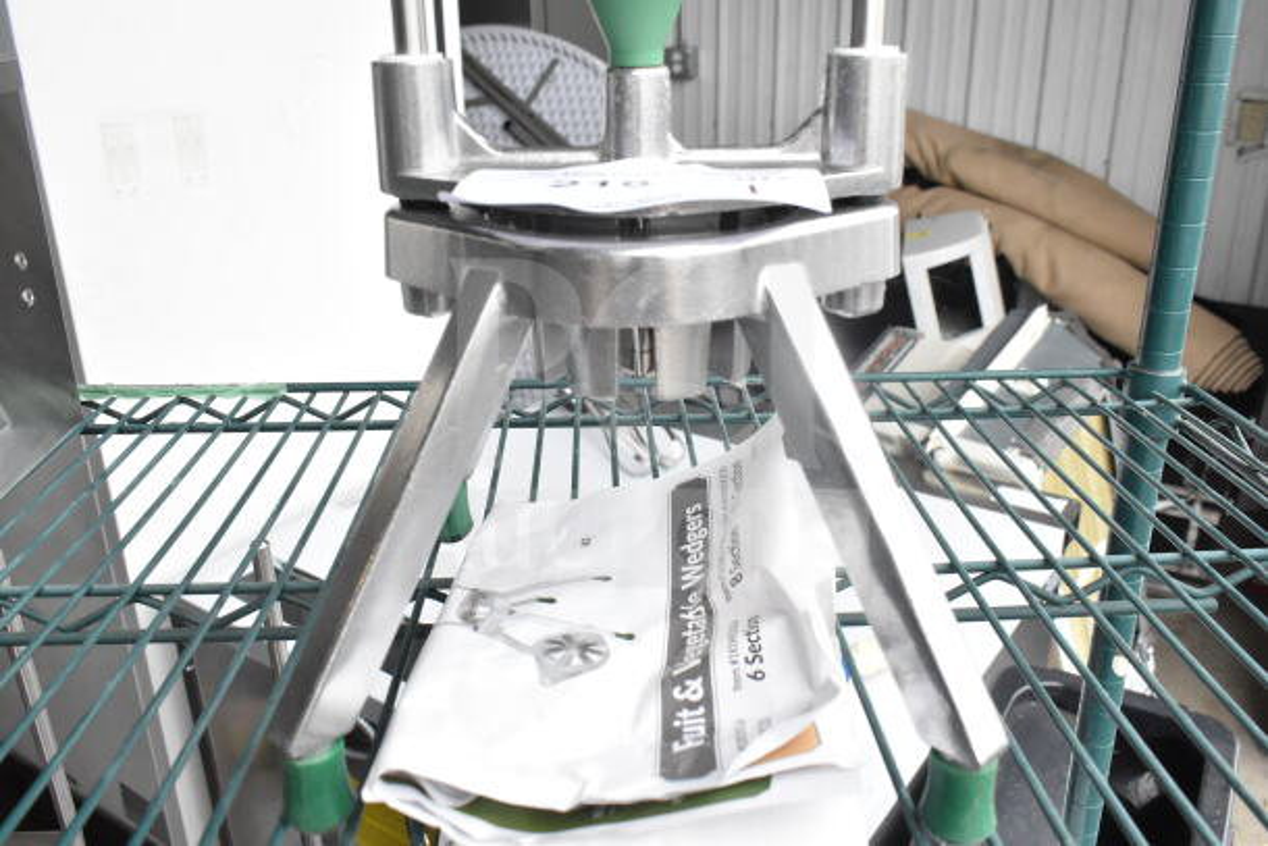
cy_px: 423
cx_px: 634
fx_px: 1110
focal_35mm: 32
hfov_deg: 59.5
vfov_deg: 41.7
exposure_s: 1/250
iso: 1600
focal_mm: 21
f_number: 8
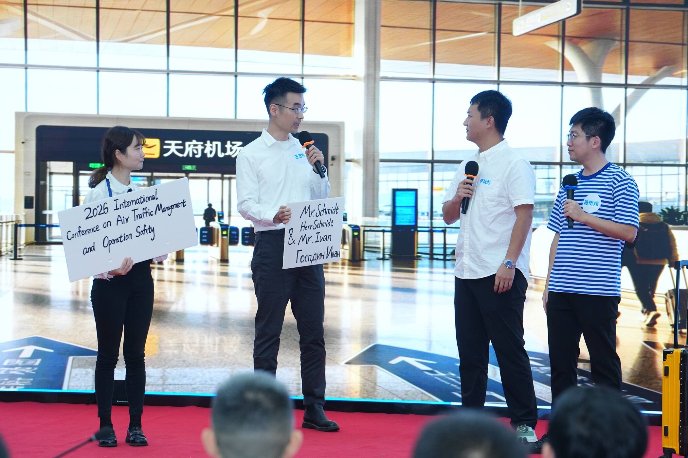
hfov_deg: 19.3
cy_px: 229
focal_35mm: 106
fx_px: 2025
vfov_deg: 12.9
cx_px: 344
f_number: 4.5
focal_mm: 106
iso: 2000
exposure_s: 1/160
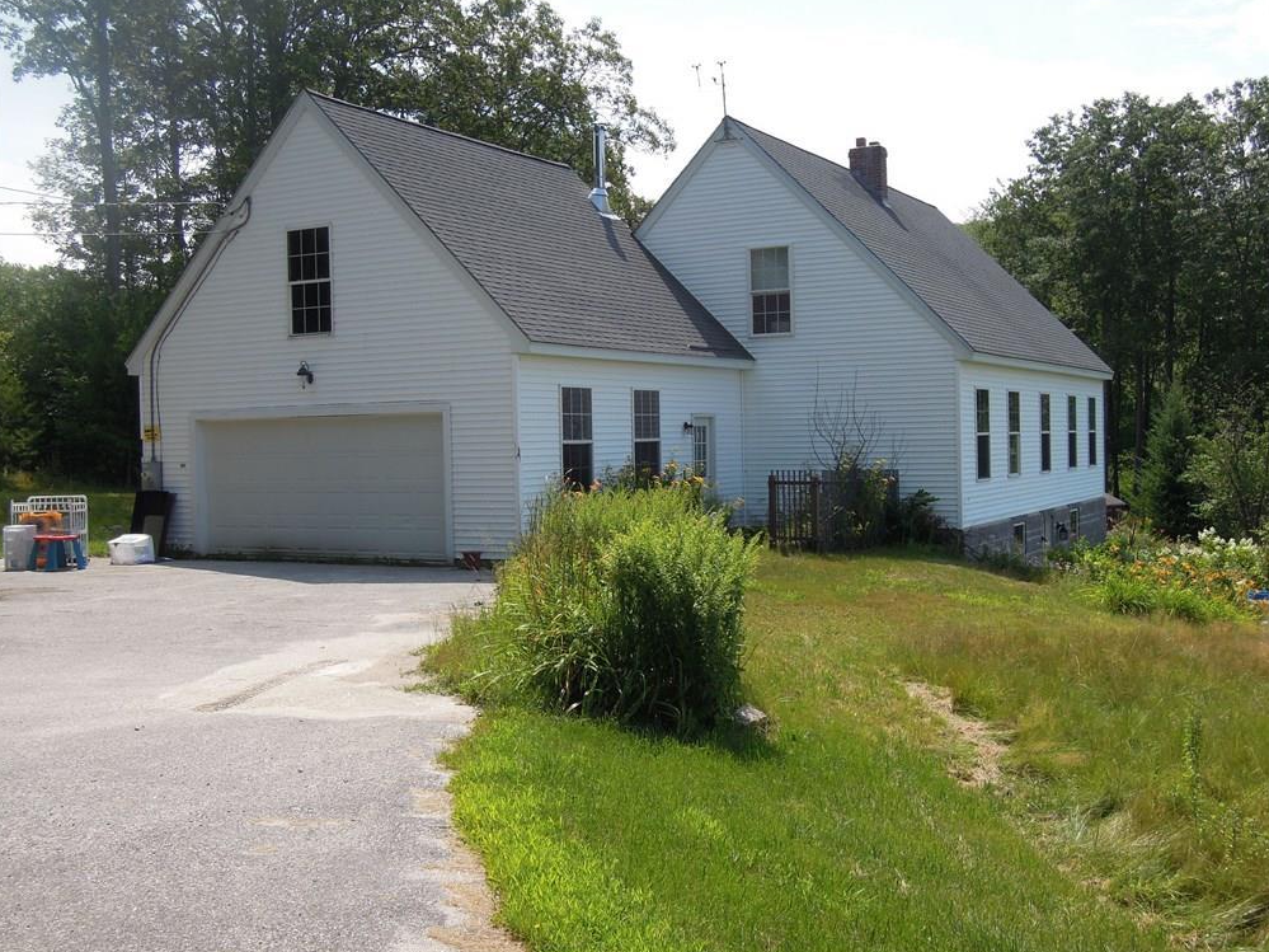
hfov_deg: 45.8
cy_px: 473
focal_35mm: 41
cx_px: 643
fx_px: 1503
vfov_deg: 35.1
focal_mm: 7.2
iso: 160
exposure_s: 1/1250
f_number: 3.7
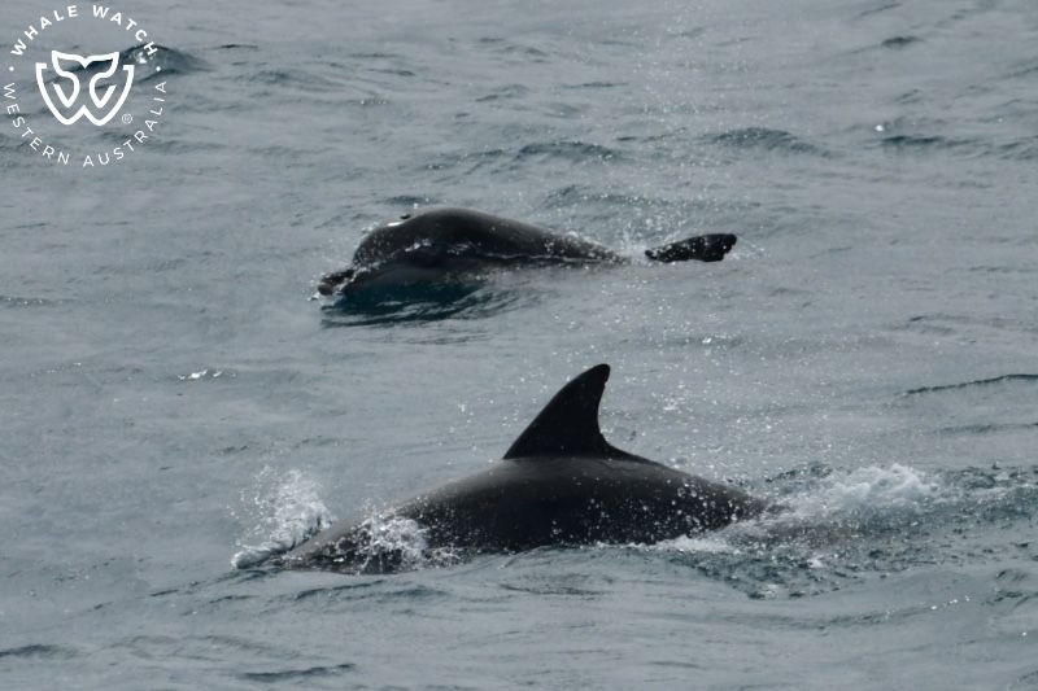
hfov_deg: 6.9
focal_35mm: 300
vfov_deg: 4.6
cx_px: 519
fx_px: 8648
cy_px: 346
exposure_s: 1/8000
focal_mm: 300
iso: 560
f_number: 5.6
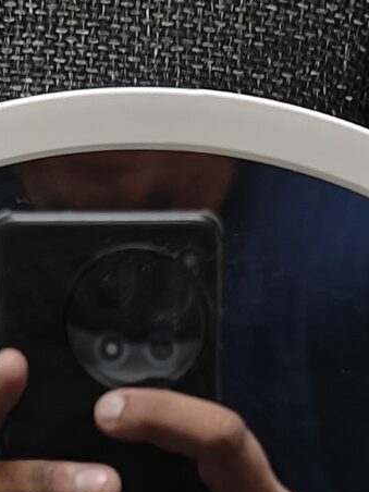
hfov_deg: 10.9
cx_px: 134
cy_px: 706
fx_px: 1933
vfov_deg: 13.7
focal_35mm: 136
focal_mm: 5.59
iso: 1600
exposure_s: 1/20
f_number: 1.8
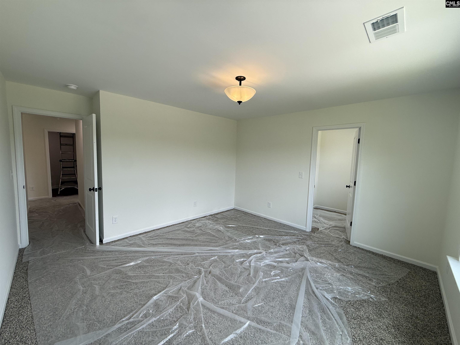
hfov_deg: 102.1
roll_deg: -2.1
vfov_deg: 85.7
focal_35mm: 14
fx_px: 186
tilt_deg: -6.1
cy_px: 172
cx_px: 230
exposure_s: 1/193
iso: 64
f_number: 2.2
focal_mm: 2.22
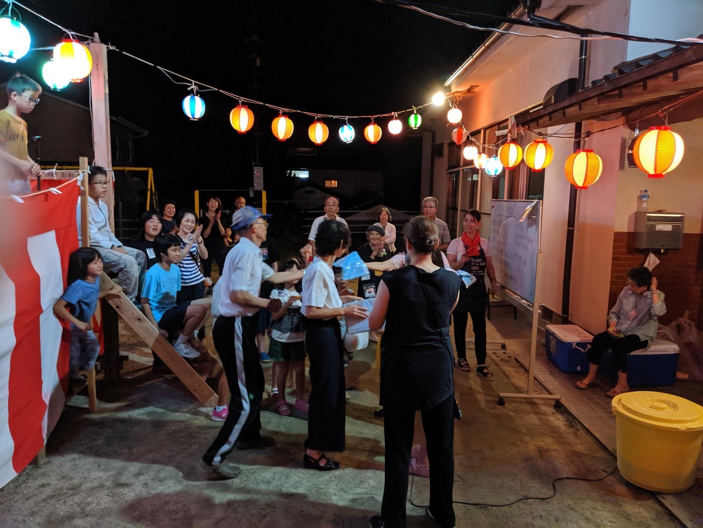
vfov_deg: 51.4
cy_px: 264
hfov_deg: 65.3
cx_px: 352
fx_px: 548
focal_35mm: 27
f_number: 1.8
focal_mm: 4.44
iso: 281
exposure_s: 1/24
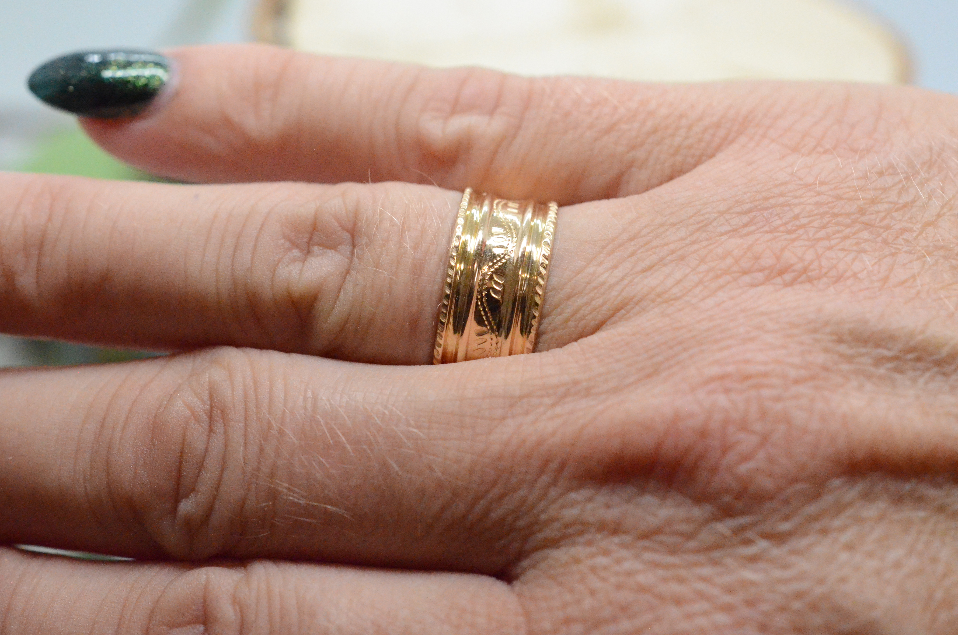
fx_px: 1912
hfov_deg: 28.1
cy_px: 292
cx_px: 529
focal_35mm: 72
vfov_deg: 18.8
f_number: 6.3
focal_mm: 40
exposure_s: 1/2000
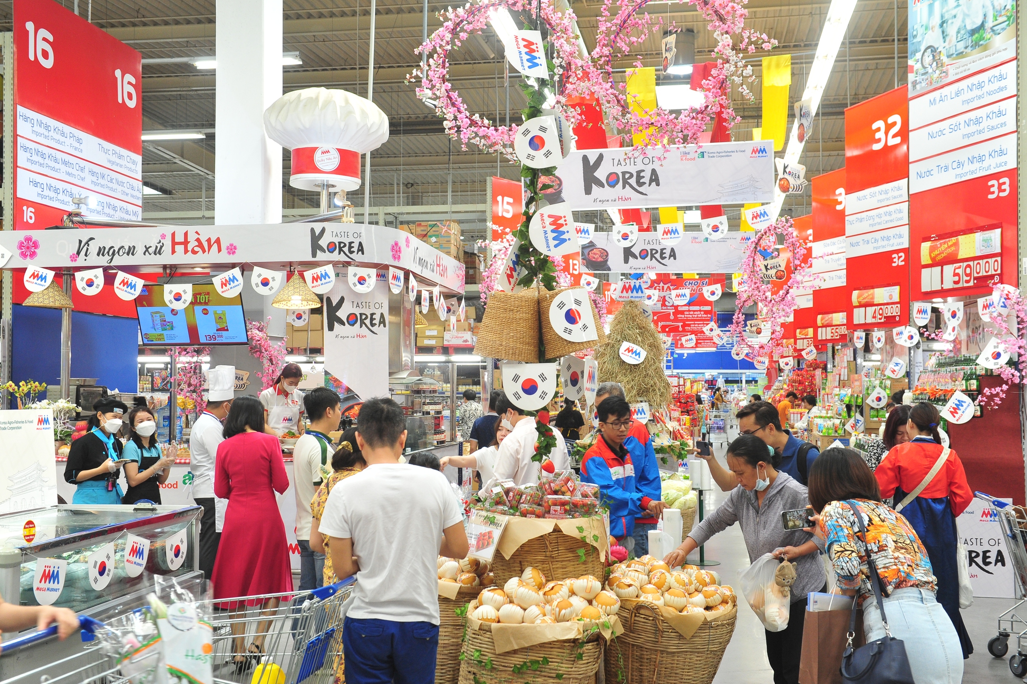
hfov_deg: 49.6
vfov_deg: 34.2
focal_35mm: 39
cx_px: 521
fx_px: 1112
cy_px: 336
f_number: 5.6
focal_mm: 38
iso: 1600
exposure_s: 1/80
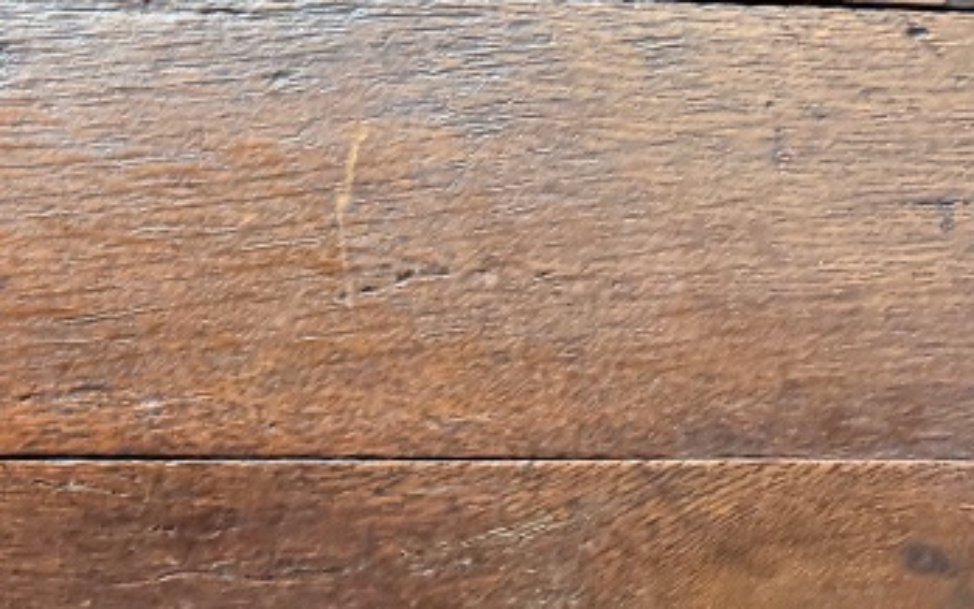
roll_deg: +0.6
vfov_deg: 14.5
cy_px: 648
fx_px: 2336
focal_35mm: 88
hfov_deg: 19.0
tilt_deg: -27.2
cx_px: -691
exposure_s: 1/60
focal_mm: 6.76
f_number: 1.78
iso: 320
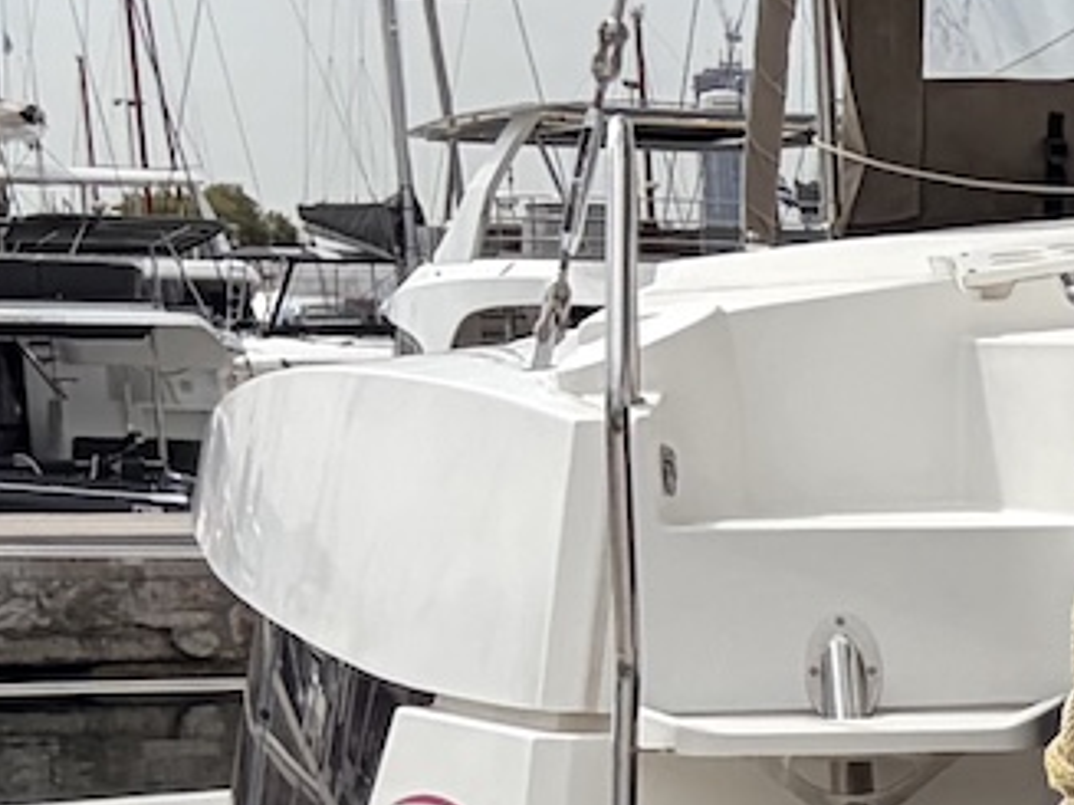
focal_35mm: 159
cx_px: 2782
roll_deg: -0.6
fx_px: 4931
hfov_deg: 10.3
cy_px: 1061
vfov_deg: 9.2
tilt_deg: -5.3
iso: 50
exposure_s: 1/6993
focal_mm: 5.96
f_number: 1.6
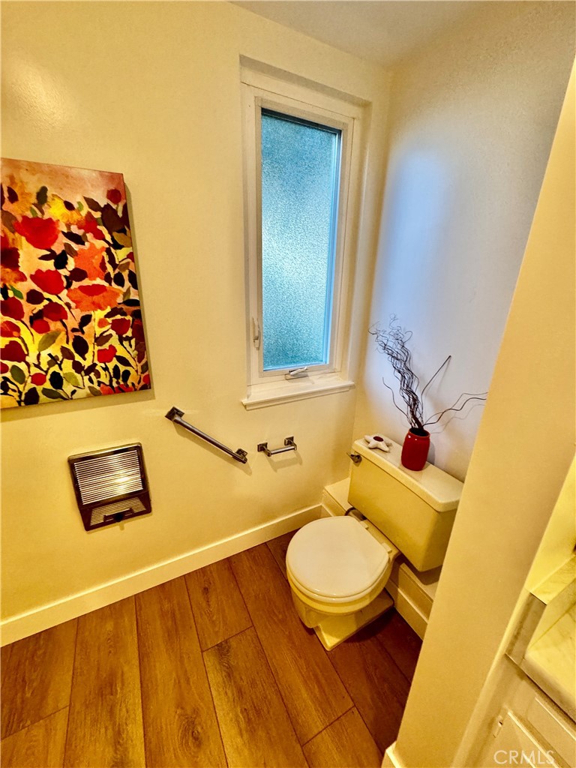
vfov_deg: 102.1
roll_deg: -1.1
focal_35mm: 14
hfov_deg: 85.7
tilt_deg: -20.3
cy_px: 384
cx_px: 288
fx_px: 311
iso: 320
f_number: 2.2
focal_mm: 2.22
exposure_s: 1/120
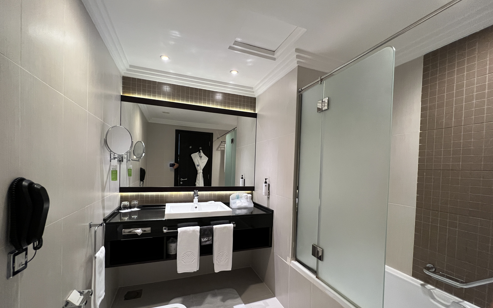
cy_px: 174
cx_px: 247
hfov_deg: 105.3
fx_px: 188
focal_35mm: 14
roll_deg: -2.2
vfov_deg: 78.2
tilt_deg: -3.6
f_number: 1.8
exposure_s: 1/50
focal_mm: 1.57
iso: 400
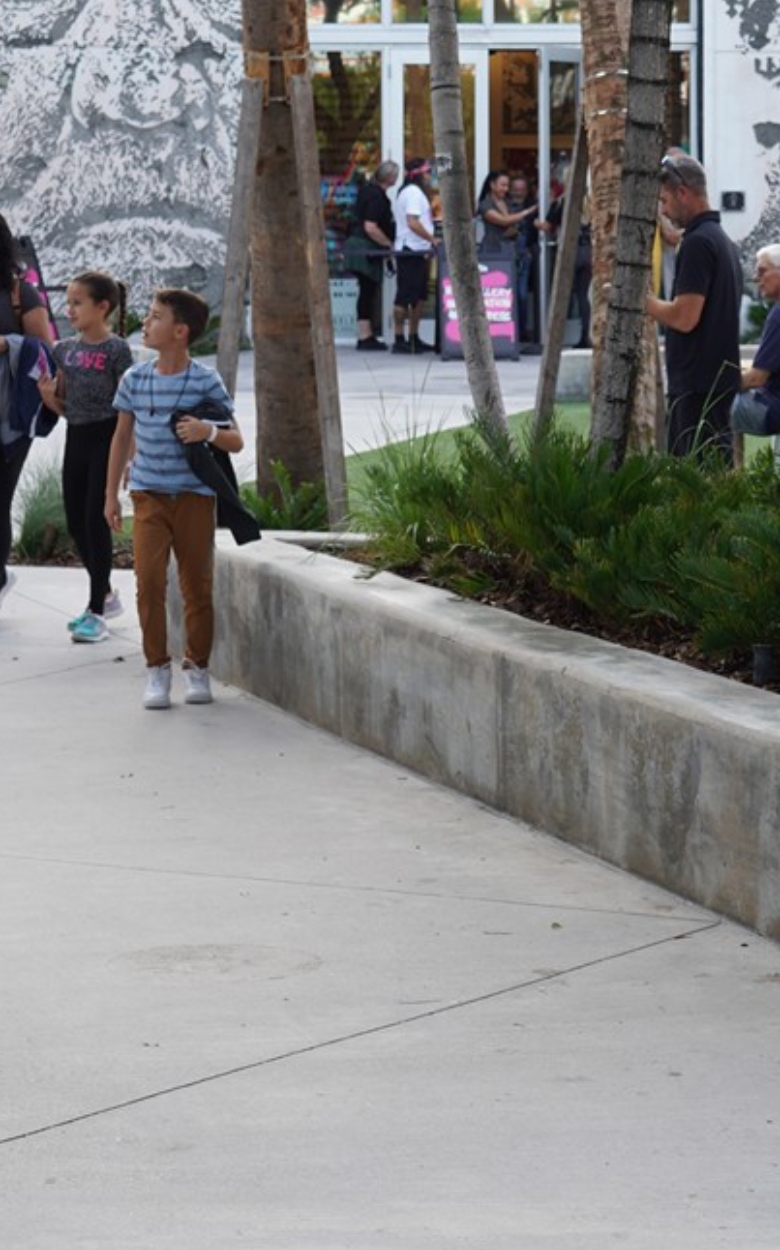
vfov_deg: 17.3
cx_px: 641
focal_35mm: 120
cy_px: 377
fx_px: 4087
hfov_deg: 10.9
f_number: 5.6
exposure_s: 1/100
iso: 100
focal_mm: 38
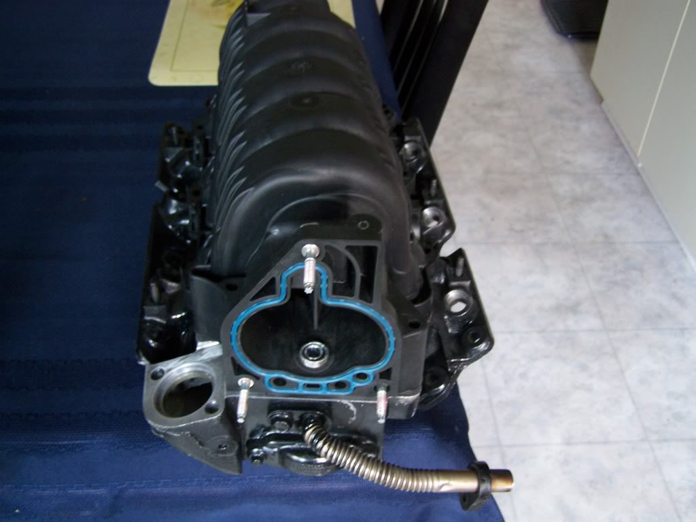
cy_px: 261
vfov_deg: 37.7
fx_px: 764
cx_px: 348
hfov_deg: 49.0
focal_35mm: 38
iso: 160
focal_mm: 6.3
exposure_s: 1/8
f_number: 2.8
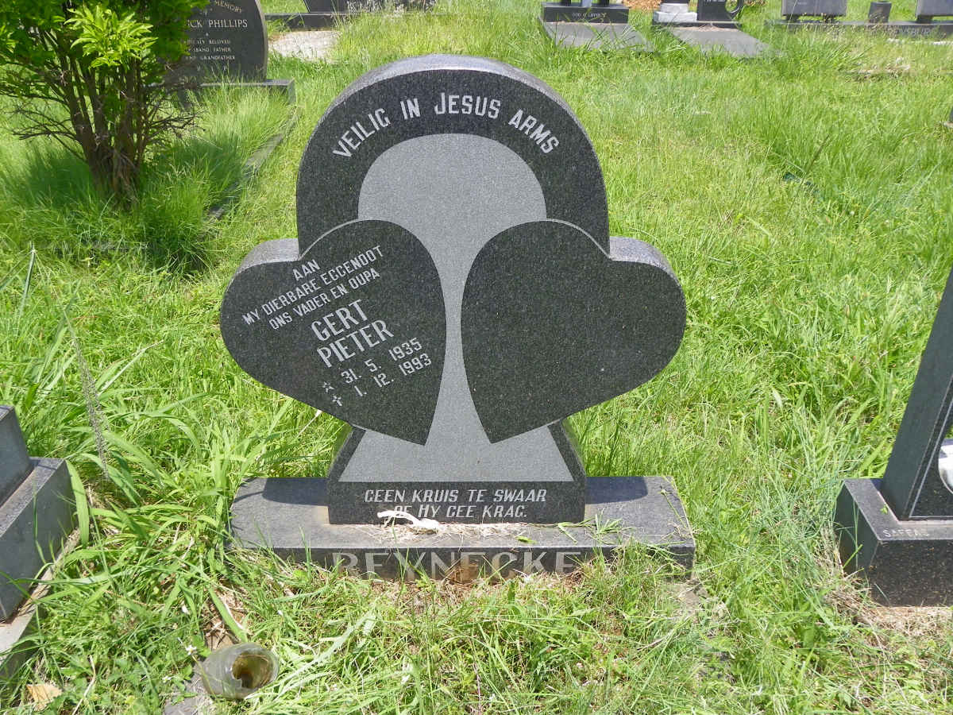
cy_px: 358
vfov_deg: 45.4
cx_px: 476
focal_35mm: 31
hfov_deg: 58.4
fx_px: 853
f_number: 4
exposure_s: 1/250
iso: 64
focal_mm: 5.5
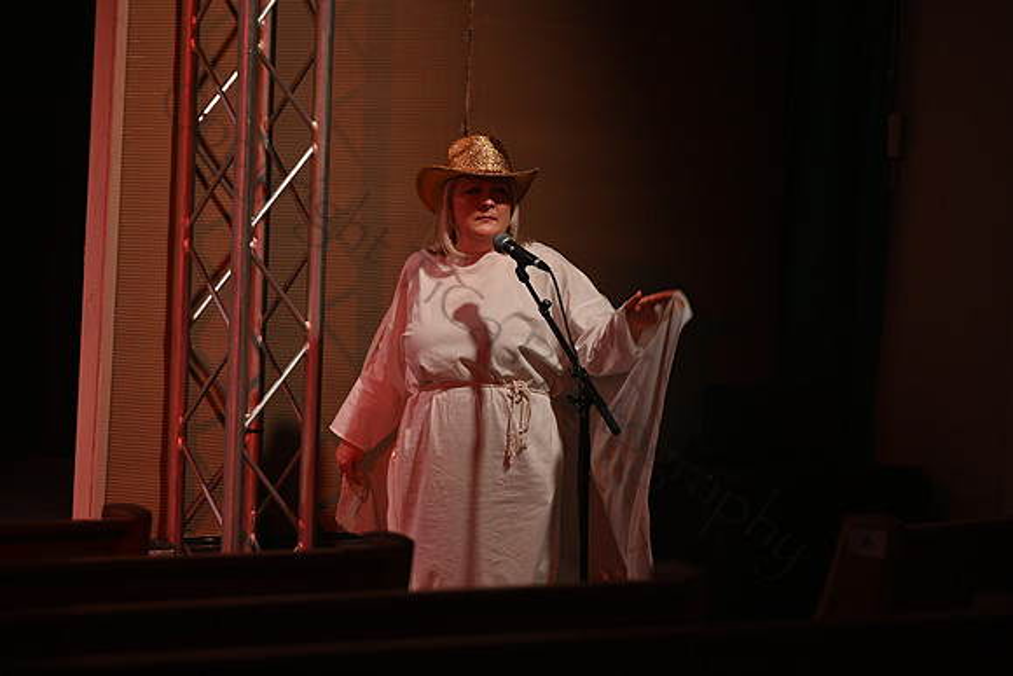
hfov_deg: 10.3
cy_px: 338
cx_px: 506
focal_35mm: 200
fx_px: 5629
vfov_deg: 6.9
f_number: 2.8
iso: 640
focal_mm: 200
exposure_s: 1/80
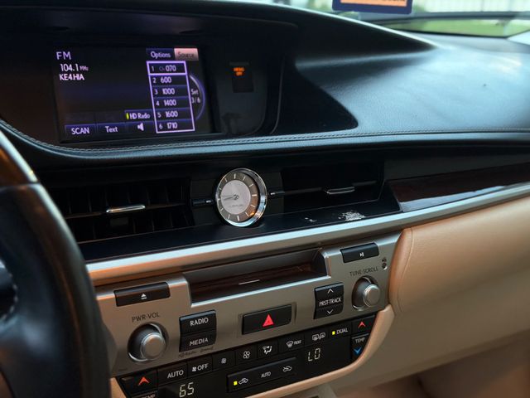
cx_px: 265
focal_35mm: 48
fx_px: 735
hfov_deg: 39.7
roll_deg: -4.2
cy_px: 199
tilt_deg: -17.0
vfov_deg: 30.3
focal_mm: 6.76
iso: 400
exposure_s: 1/40
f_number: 1.78
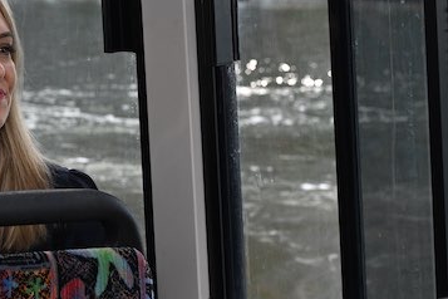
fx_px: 1381
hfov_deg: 17.5
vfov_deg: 12.3
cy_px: 73
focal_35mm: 111
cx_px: -92
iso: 400
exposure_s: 1/250
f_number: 5
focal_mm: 44
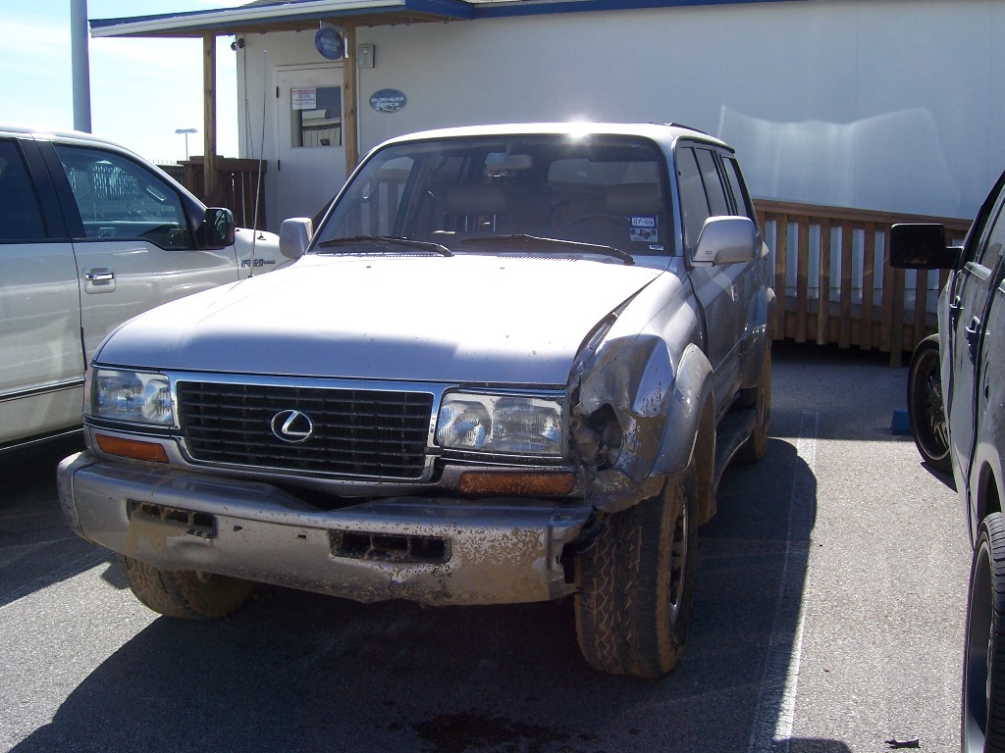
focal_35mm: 36
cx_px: 502
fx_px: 1045
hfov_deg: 51.4
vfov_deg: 39.7
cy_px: 376
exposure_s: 1/350
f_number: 4.8
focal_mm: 6
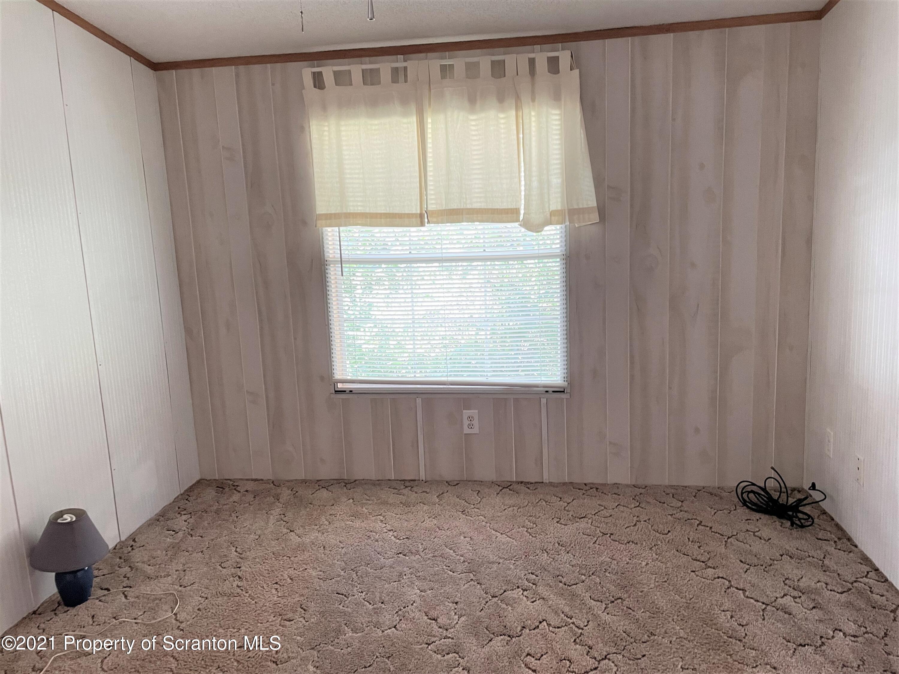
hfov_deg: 67.3
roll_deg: +2.4
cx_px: 450
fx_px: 675
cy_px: 337
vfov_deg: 53.1
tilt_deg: -8.3
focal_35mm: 26
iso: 125
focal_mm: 4.2
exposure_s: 1/61
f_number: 1.6
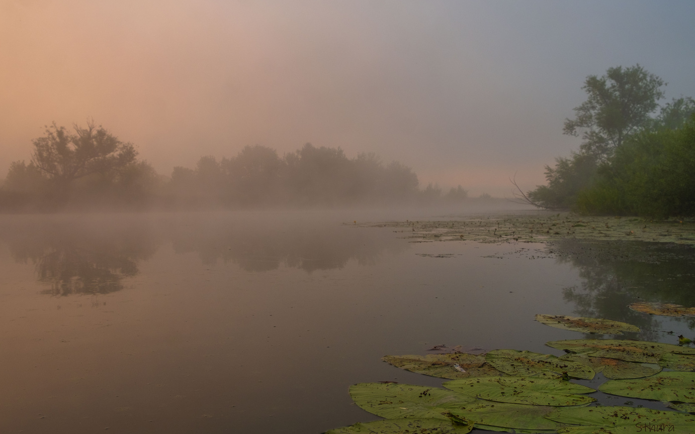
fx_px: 606
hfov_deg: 59.6
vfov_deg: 39.4
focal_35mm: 32
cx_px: 348
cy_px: 229
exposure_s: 1/100
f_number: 8
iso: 320
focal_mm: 20.5
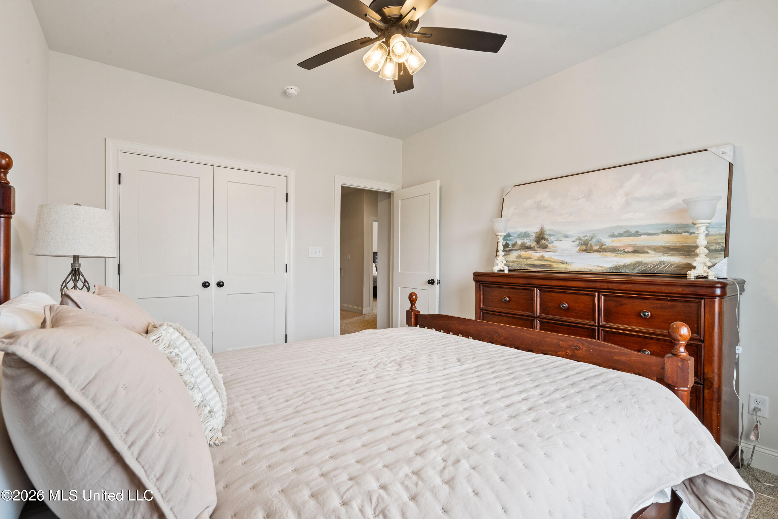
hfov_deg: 96.7
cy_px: 260
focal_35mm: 16
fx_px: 346
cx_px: 389
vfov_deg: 73.7
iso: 800
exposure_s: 1/13
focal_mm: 16
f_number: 9
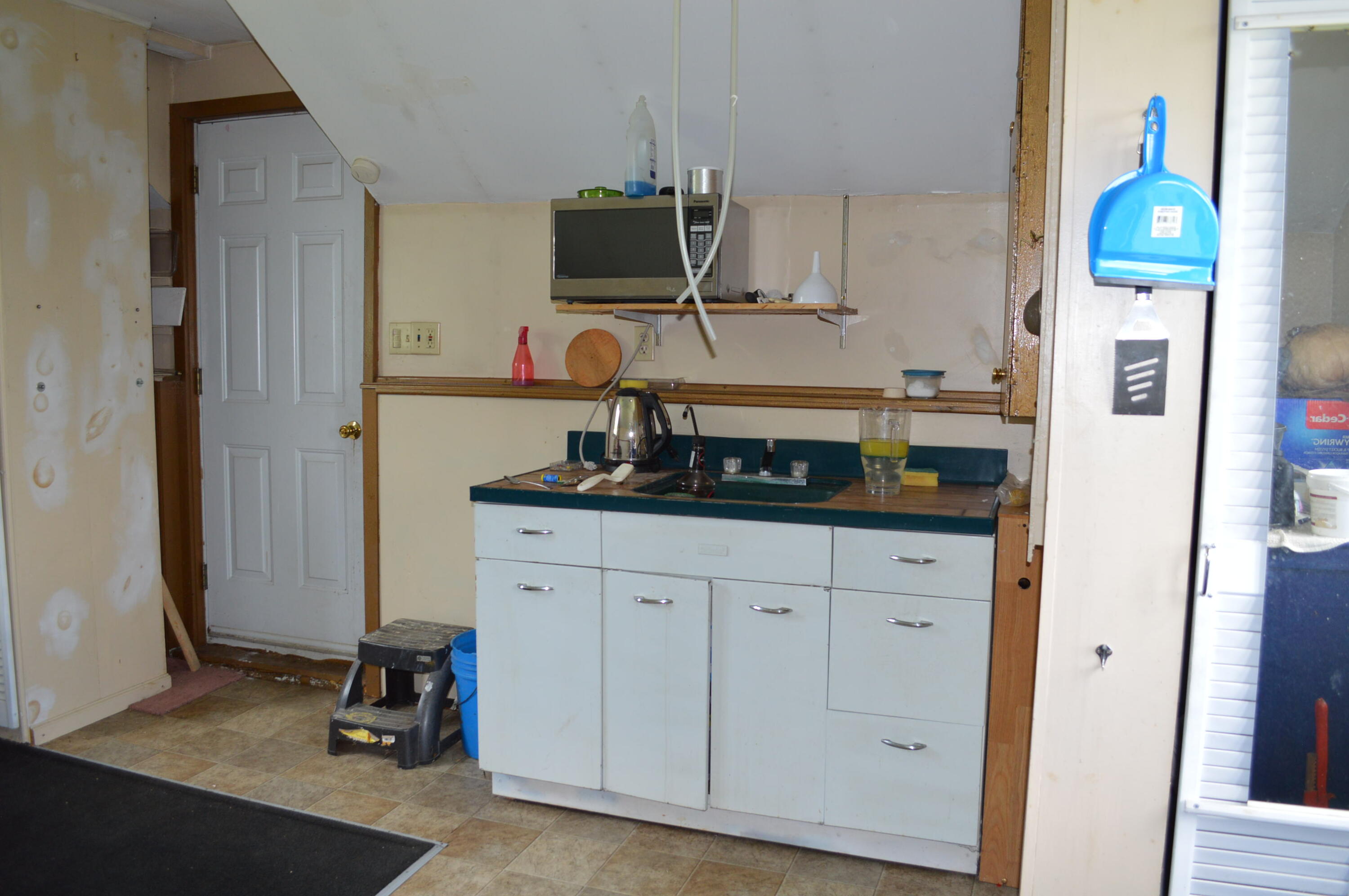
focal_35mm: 27
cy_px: 448
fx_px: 1011
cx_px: 674
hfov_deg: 67.4
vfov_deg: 47.8
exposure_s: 1/60
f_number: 4
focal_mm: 18
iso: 400
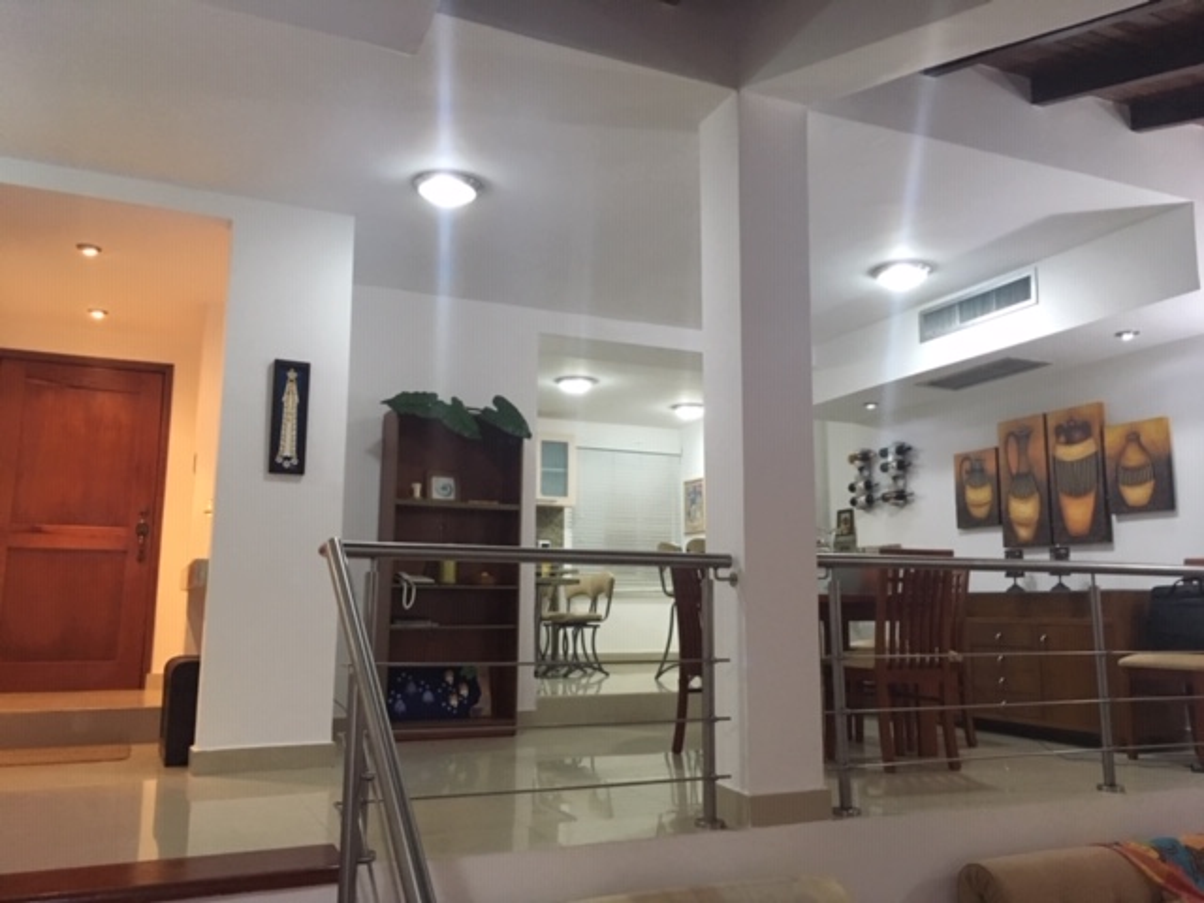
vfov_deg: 48.2
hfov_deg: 61.7
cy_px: 452
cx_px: 602
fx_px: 1009
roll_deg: -0.4
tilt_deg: +9.6
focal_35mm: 29
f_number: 2.2
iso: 200
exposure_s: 1/30
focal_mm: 4.15
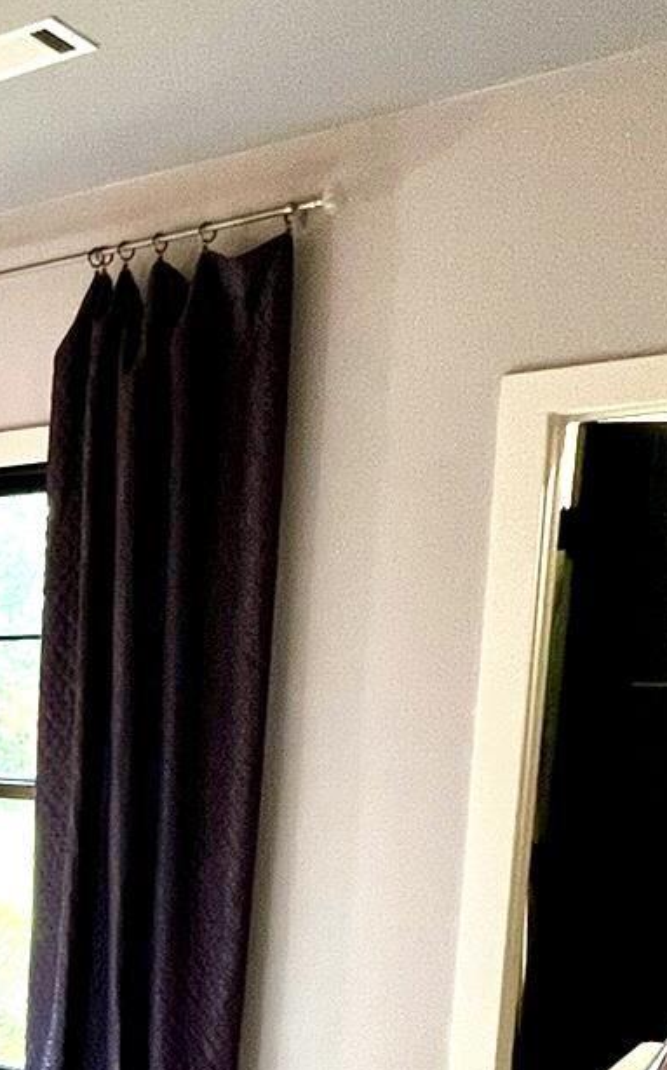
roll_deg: +0.2
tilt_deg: -7.2
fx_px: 1340
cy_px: 885
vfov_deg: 41.3
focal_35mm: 46
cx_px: -465
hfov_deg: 21.1
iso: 250
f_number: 1.8
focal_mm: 1.57
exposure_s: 1/60
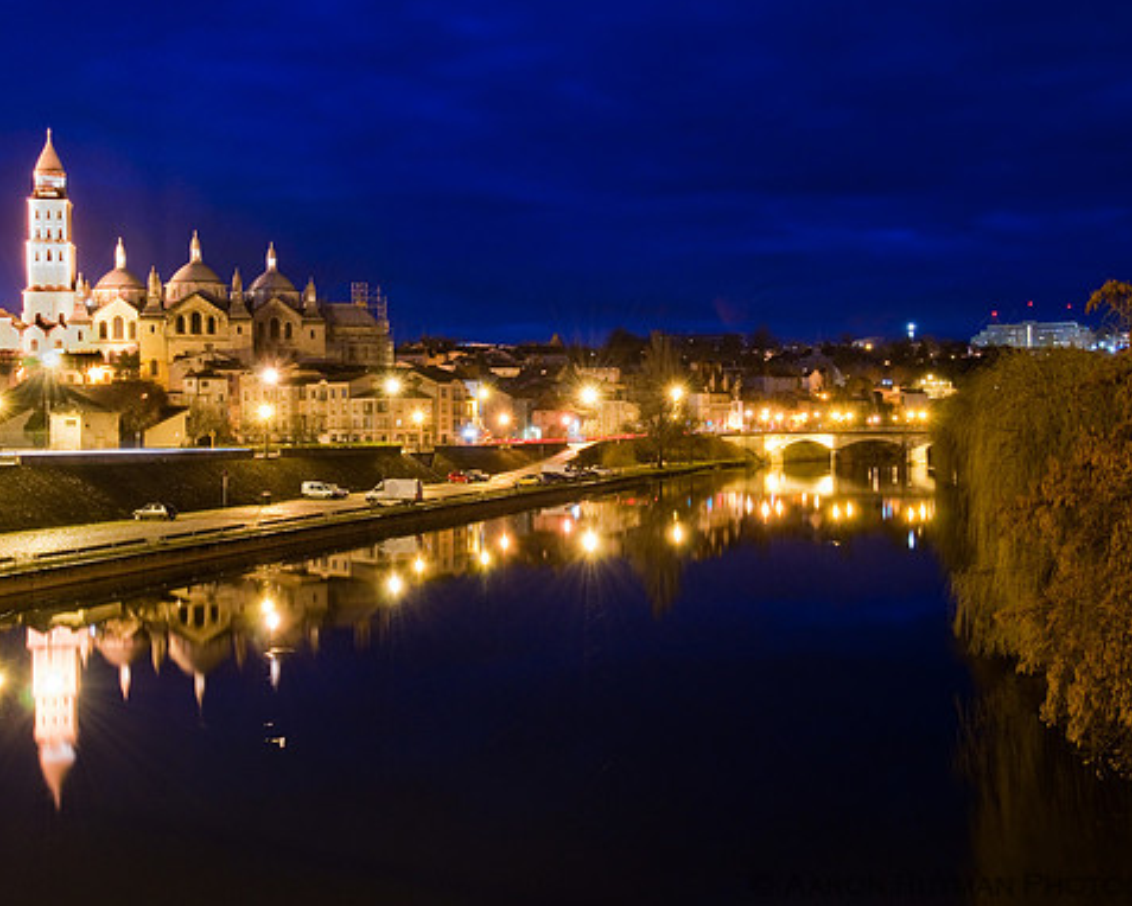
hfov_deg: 44.8
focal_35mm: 41
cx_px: 570
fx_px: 1374
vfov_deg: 36.5
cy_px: 452
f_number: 11
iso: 200
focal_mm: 24
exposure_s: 15
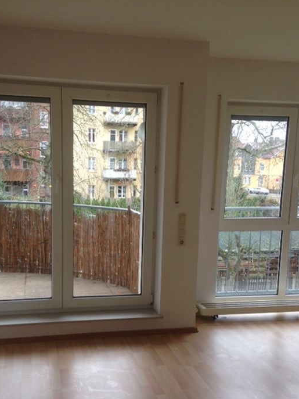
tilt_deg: -8.9
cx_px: 124
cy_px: 241
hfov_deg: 35.0
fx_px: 472
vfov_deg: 45.5
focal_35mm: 41
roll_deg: -1.4
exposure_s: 1/30
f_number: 2.4
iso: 50
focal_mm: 4.12
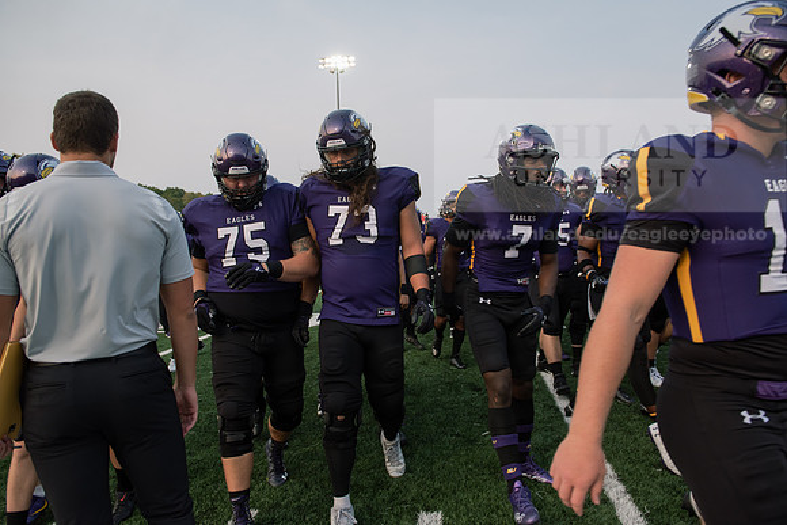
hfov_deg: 69.4
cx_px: 394
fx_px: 568
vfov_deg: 49.6
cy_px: 262
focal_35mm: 26
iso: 640
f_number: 5
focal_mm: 26
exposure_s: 1/640
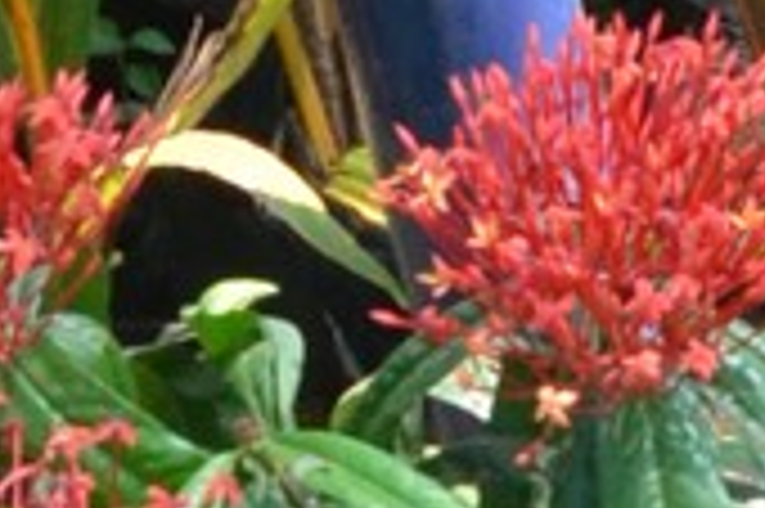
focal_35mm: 373
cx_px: 554
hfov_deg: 5.5
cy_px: 598
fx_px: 7918
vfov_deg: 3.7
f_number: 11
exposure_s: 1/250
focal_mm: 22
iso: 1000
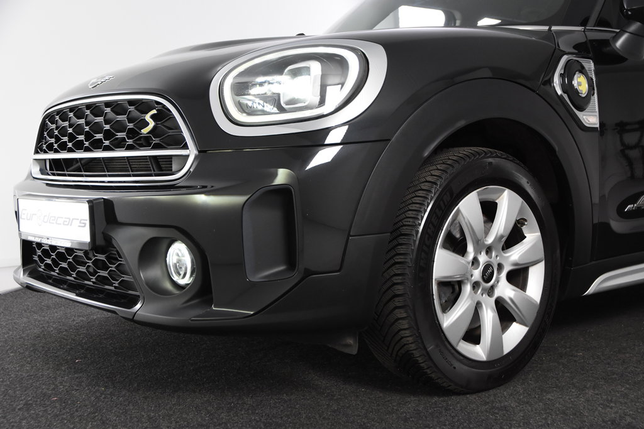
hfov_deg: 46.4
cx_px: 322
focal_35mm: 42
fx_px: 751
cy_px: 214
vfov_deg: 31.9
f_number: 5
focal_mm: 28
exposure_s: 1/100
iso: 1600
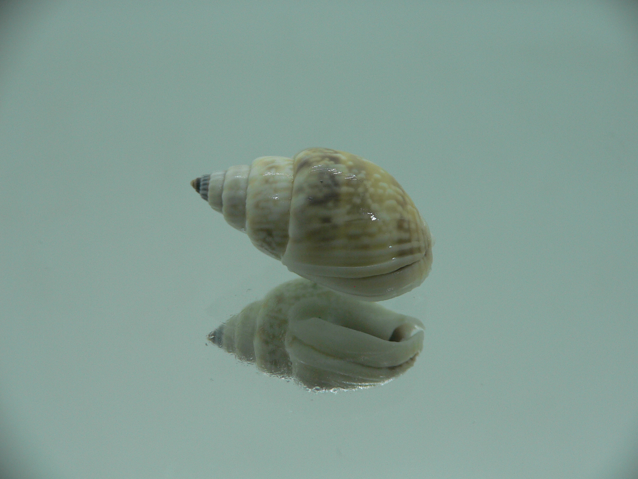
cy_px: 240
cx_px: 319
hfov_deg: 52.6
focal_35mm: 35
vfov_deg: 40.7
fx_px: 645
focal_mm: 4.6
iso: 80
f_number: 2.8
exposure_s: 1/60
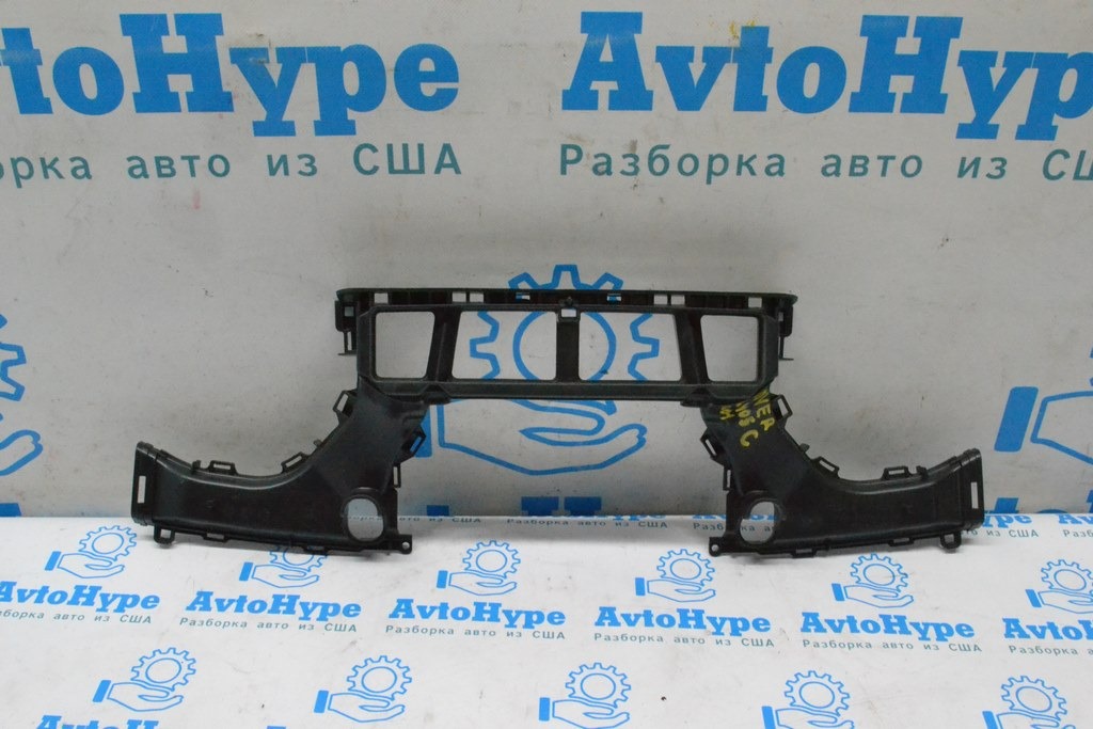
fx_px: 1184
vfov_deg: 34.2
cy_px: 364
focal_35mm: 39
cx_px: 546
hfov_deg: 49.5
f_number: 11
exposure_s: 1/160
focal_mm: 26
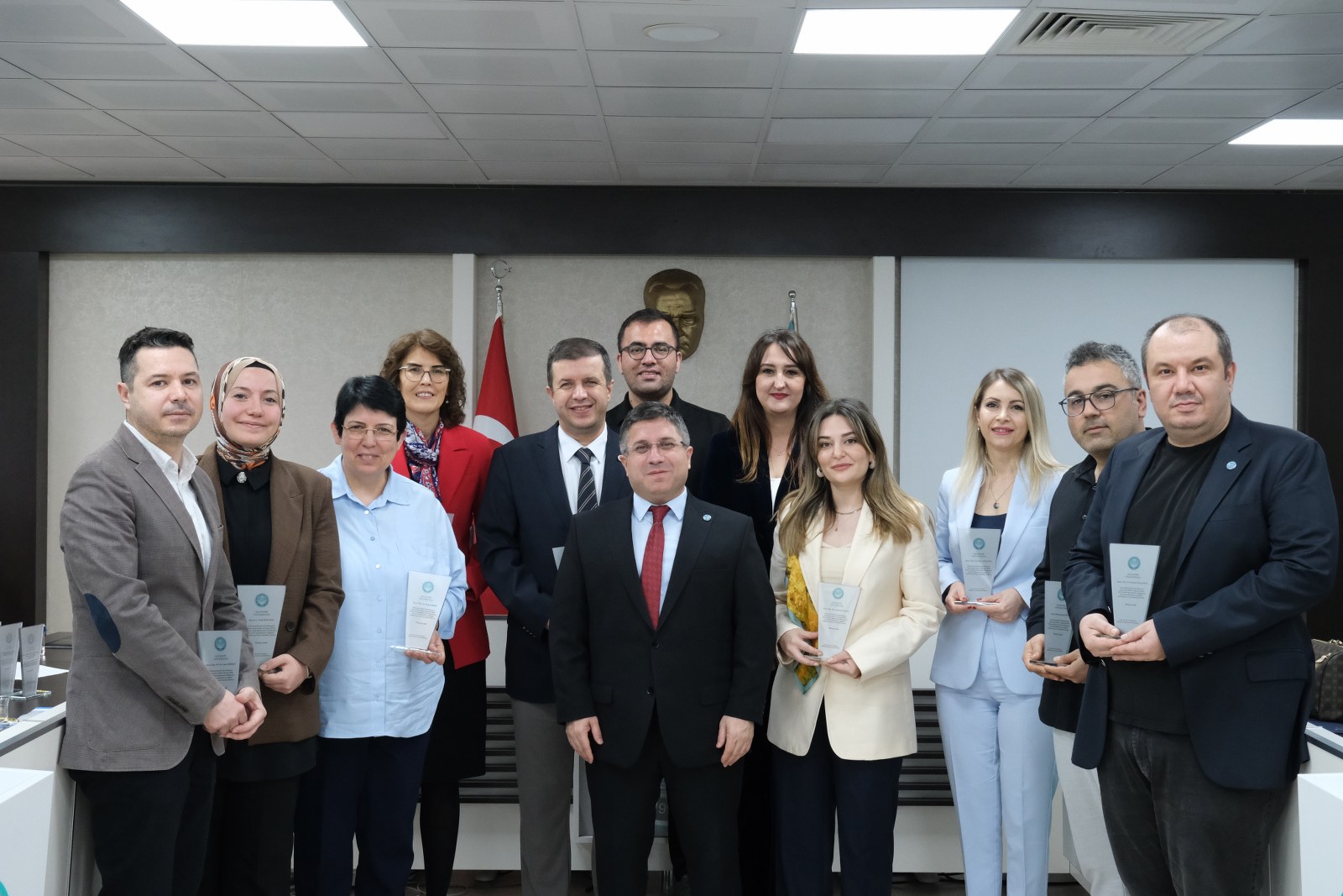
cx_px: 672
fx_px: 1641
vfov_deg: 30.5
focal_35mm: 44
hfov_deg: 44.5
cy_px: 448
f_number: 5.6
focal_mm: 29.2
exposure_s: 1/150
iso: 3200
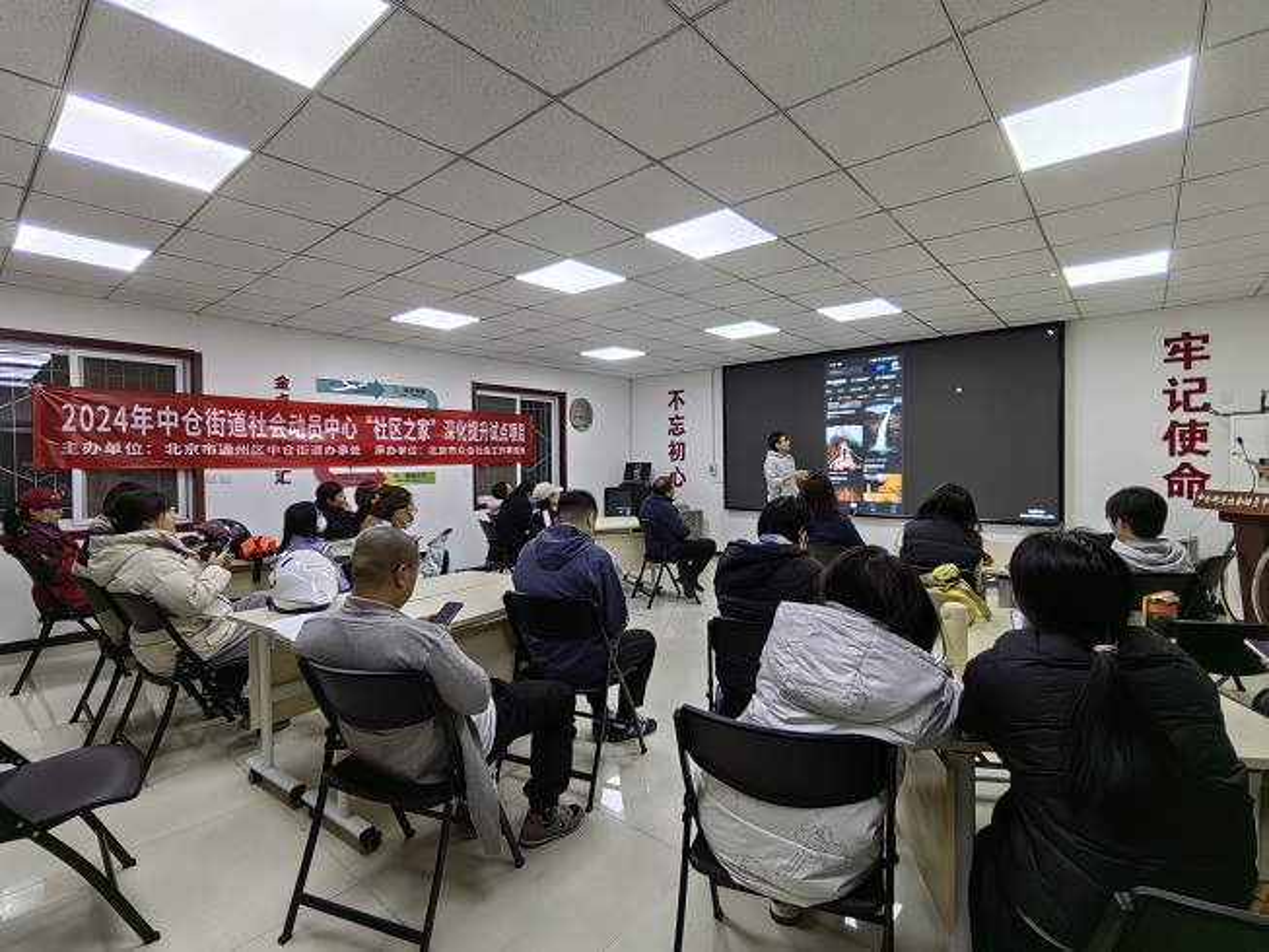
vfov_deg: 78.1
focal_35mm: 16
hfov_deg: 94.5
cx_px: 634
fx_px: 587
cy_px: 476
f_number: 2.2
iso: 100
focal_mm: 1.68
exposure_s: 1/50
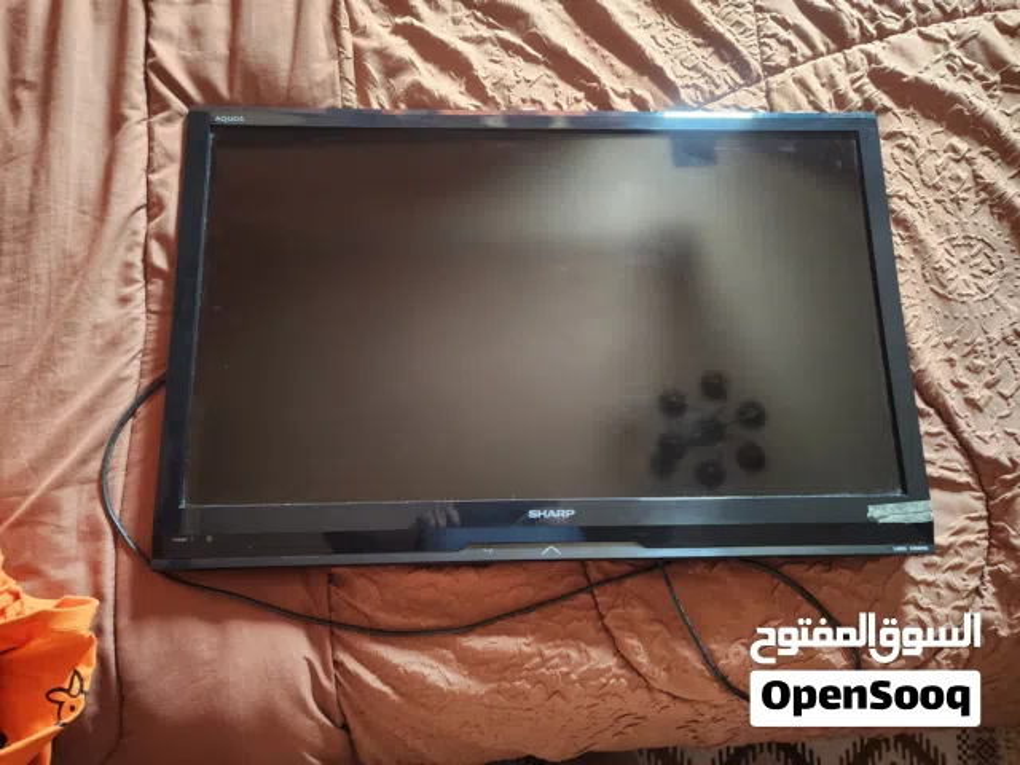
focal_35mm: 23
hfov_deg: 73.9
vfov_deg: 58.9
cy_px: 382
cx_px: 510
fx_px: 678
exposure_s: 1/40
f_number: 1.8
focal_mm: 6.4
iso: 640
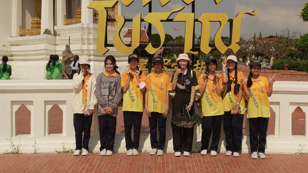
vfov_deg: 26.0
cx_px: 174
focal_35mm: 46
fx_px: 373
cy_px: 63
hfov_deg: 44.8
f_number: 8
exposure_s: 1/1000
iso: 125
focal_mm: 23
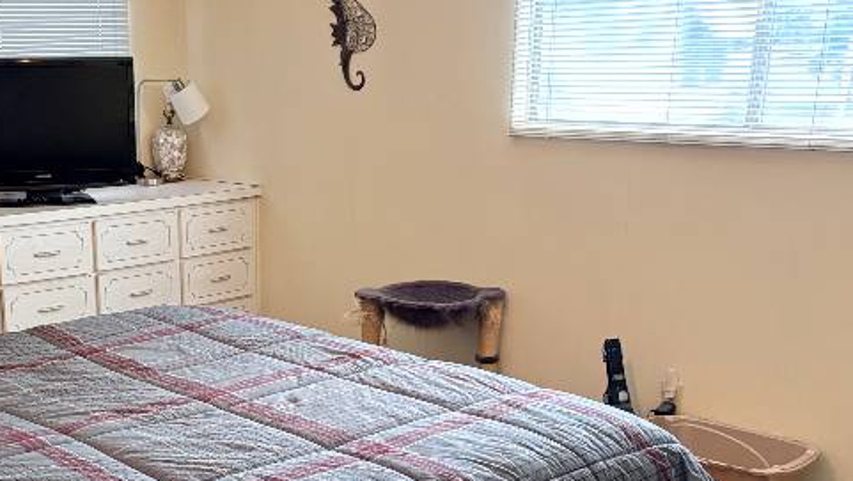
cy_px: 390
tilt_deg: -16.7
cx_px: 204
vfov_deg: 23.6
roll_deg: +2.0
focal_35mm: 50
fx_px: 1131
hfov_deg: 40.1
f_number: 1.6
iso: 250
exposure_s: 1/60
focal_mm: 5.96
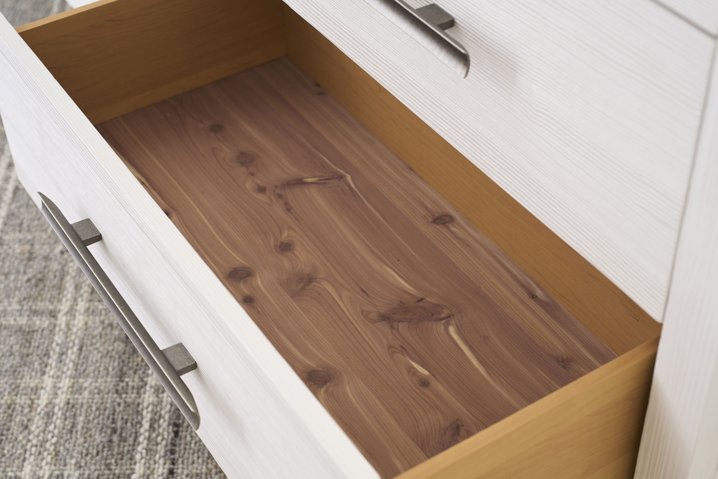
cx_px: 359
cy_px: 240
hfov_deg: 32.9
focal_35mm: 61
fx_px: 1216
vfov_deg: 22.3
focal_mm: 61
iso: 200
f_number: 5.6
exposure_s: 1/100
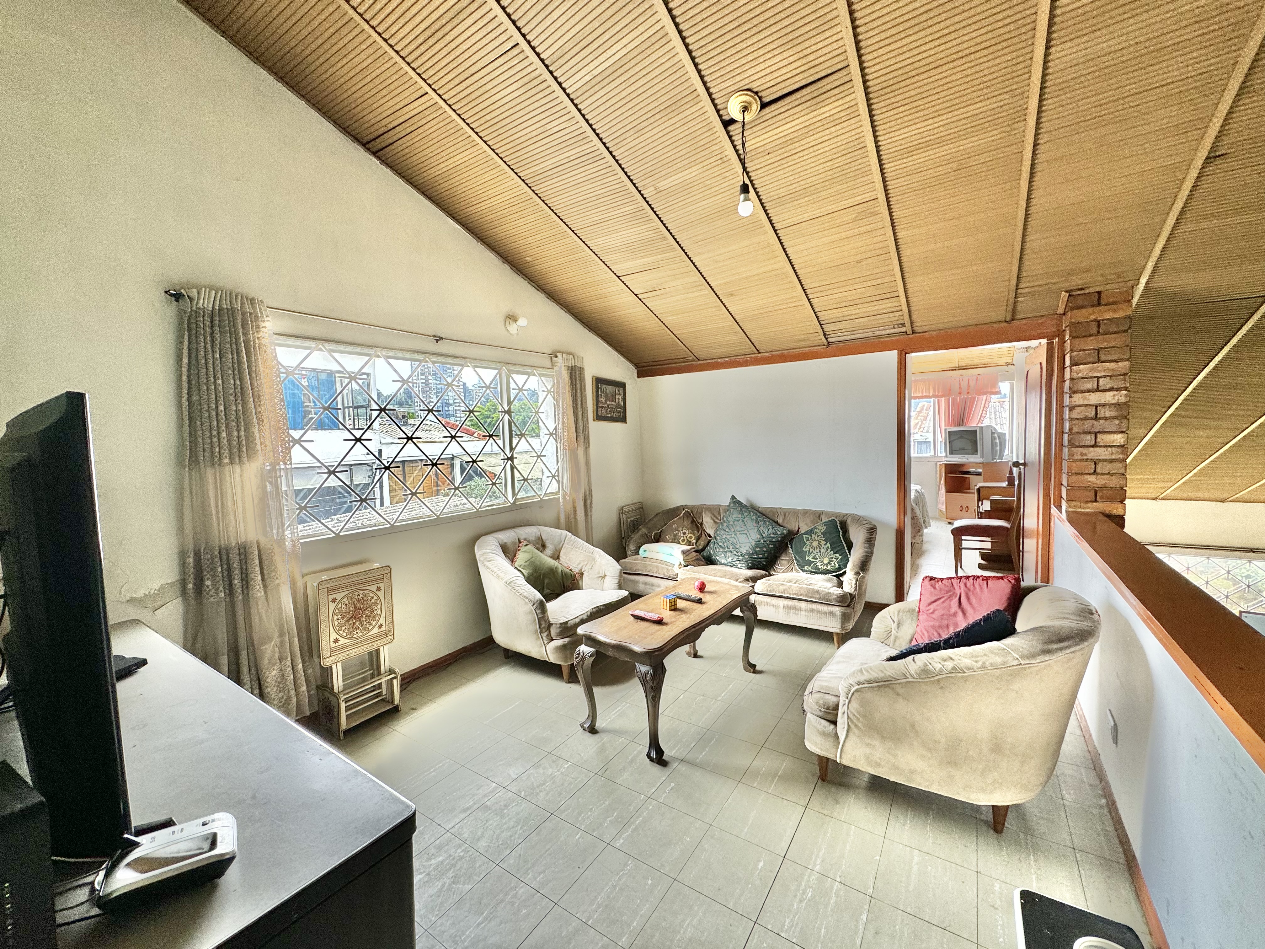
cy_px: 474
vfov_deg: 85.7
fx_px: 512
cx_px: 632
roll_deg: +2.2
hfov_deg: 102.1
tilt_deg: -3.1
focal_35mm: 14
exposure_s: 1/99
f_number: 2.2
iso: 64
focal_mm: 2.22
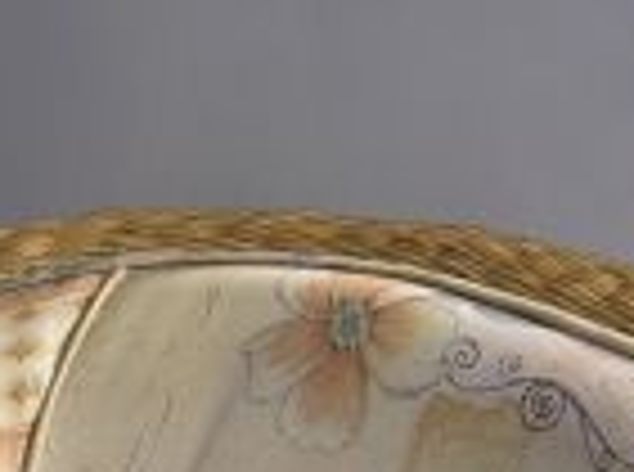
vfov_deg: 7.3
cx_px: -259
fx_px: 3672
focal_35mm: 201
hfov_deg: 9.6
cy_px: 459
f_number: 3.2
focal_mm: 8
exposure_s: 1/30
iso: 50
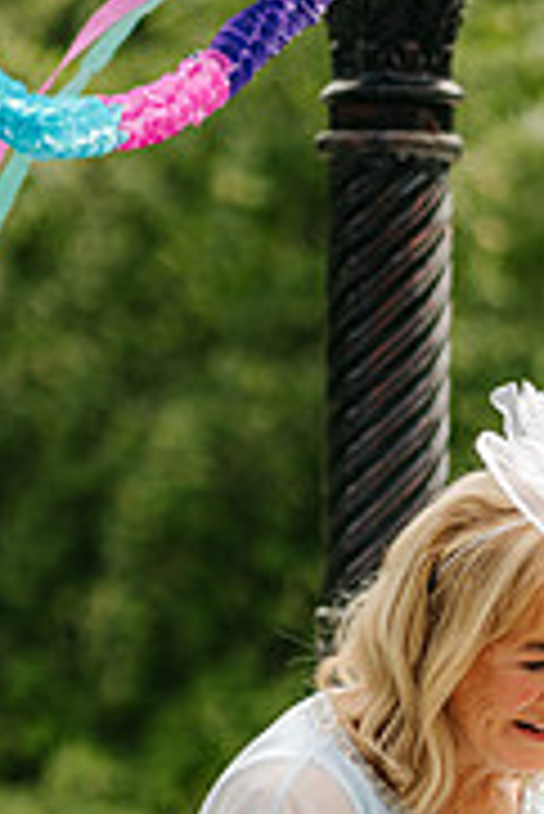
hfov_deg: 6.5
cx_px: 544
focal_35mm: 211
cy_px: 738
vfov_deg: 9.7
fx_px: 4773
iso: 100
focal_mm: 85
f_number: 2.2
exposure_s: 1/2000
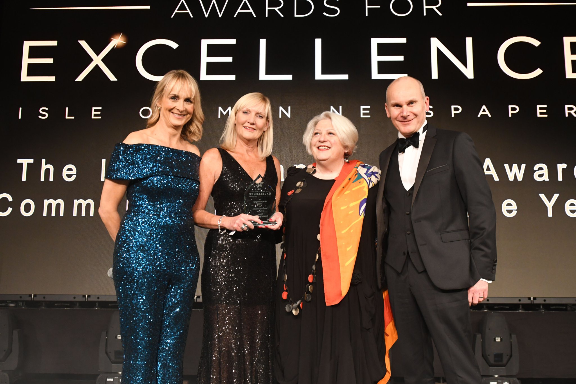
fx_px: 744
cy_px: 192
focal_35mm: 46
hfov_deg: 42.3
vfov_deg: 28.9
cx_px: 288
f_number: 4.5
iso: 2500
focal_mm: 31
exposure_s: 1/100
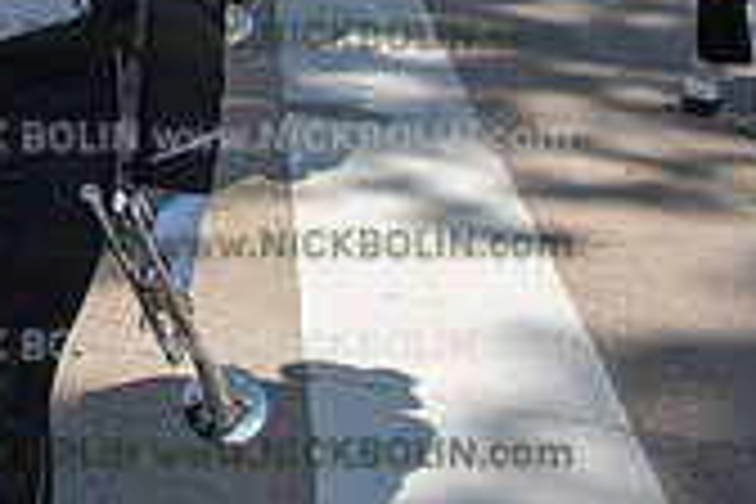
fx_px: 1743
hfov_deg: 19.9
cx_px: -482
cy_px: -277
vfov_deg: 15.1
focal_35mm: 83
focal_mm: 24
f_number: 5
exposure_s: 1/4000
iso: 400
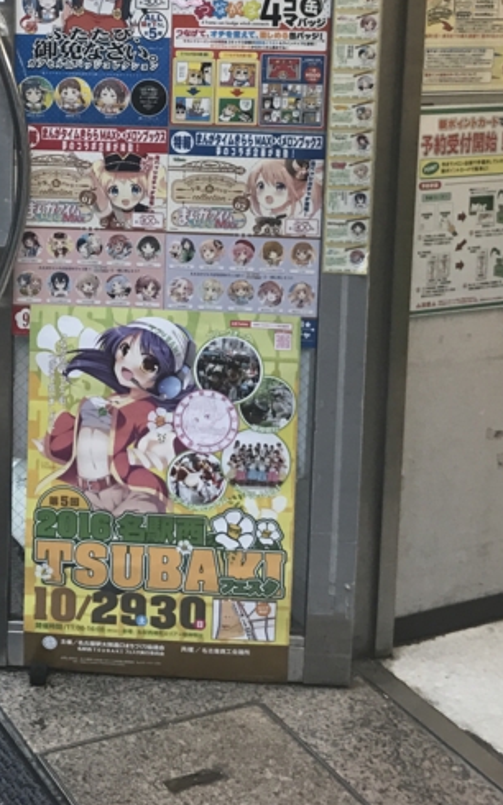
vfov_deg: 32.3
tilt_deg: -9.8
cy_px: 196
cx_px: 150
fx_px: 1361
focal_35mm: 62
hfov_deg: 20.8
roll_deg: -0.4
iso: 20
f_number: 1.8
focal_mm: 3.99
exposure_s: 1/40
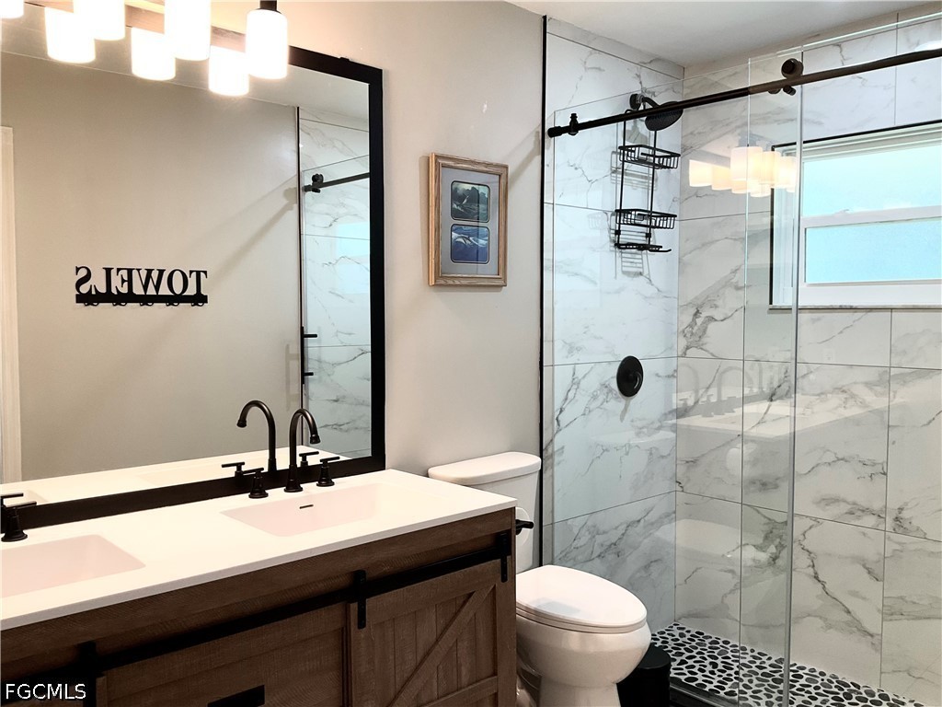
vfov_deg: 48.2
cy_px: 354
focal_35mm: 29
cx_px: 471
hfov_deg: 61.7
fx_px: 789
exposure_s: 1/60
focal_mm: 3
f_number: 1.8
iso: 50
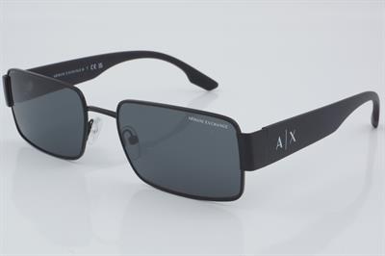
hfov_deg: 24.6
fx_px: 882
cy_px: 128
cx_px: 192
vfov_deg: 16.5
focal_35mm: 82
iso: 100
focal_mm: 55
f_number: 32
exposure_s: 1/4
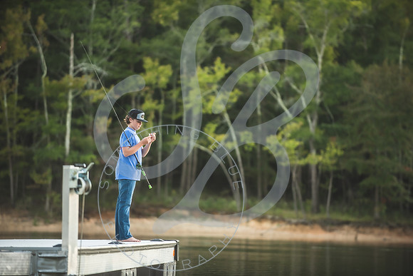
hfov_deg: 10.7
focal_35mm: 192
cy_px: 138
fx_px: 2205
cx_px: 208
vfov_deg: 7.2
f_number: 2.8
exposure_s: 1/250
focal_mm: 190
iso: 400
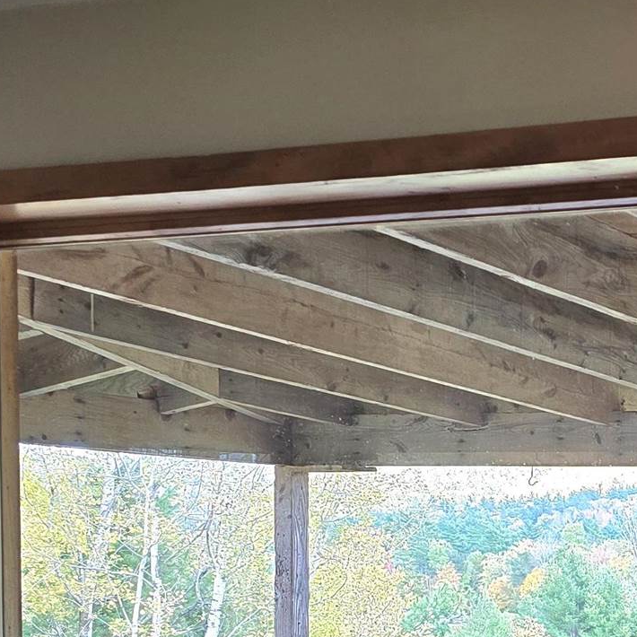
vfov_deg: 19.0
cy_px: 684
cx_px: 950
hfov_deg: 17.7
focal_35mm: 88
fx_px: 1832
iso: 100
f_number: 1.7
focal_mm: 6.3
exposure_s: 1/120
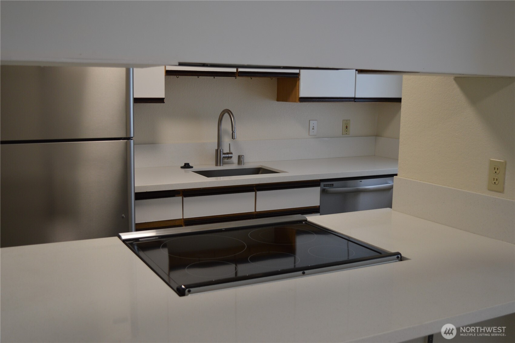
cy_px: 172
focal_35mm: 40
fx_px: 579
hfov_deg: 48.0
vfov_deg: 32.9
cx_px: 258
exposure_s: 1/80
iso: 400
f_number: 4.5
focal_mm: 27
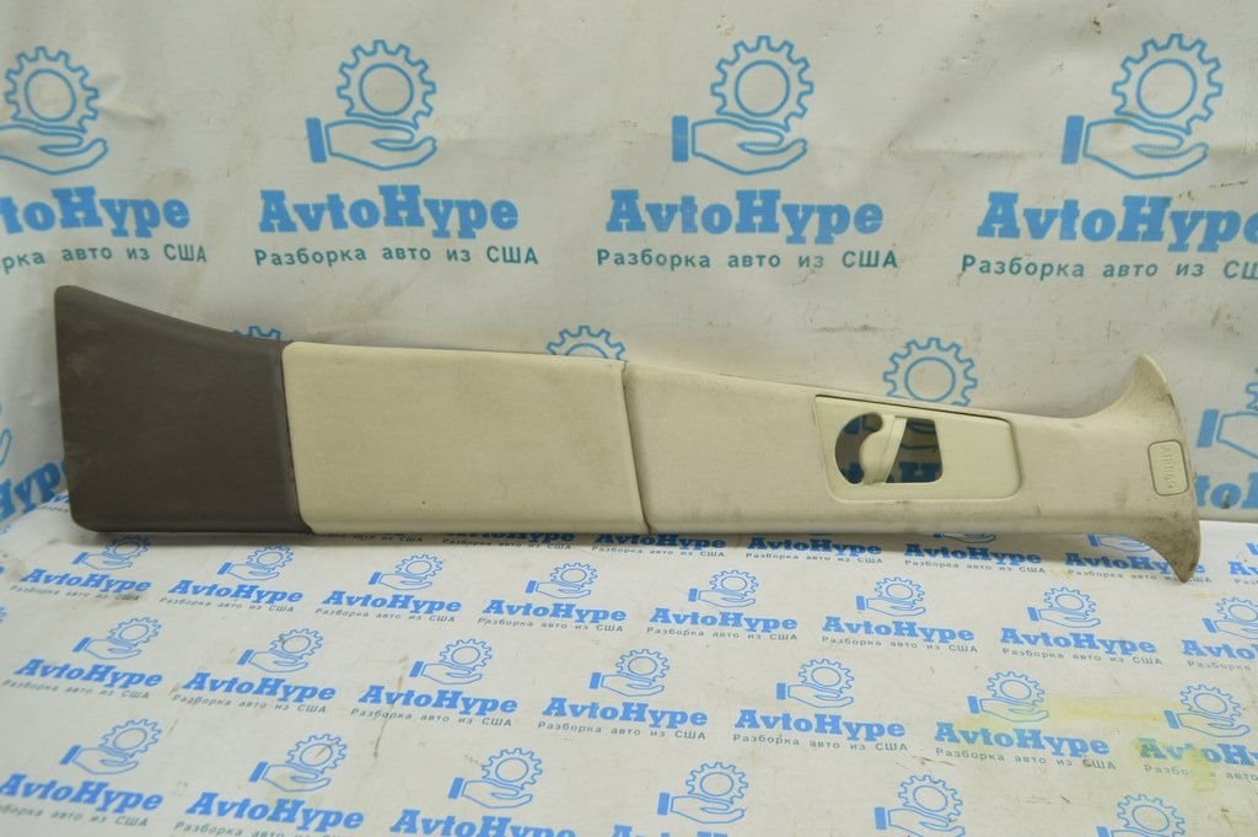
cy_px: 418
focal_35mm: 30
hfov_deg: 62.0
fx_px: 1047
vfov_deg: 43.5
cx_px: 629
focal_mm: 20
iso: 400
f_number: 5.6
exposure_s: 1/20
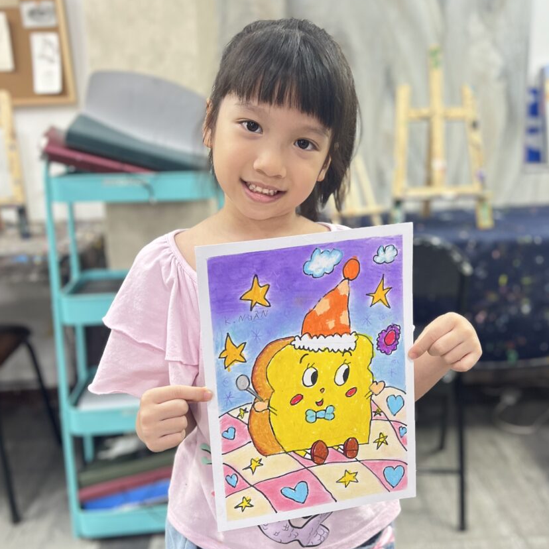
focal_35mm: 37
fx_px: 664
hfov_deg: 44.9
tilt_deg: -14.8
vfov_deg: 44.9
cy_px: 273
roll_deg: +0.9
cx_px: 305
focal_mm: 5.7
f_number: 1.5
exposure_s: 1/50
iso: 100
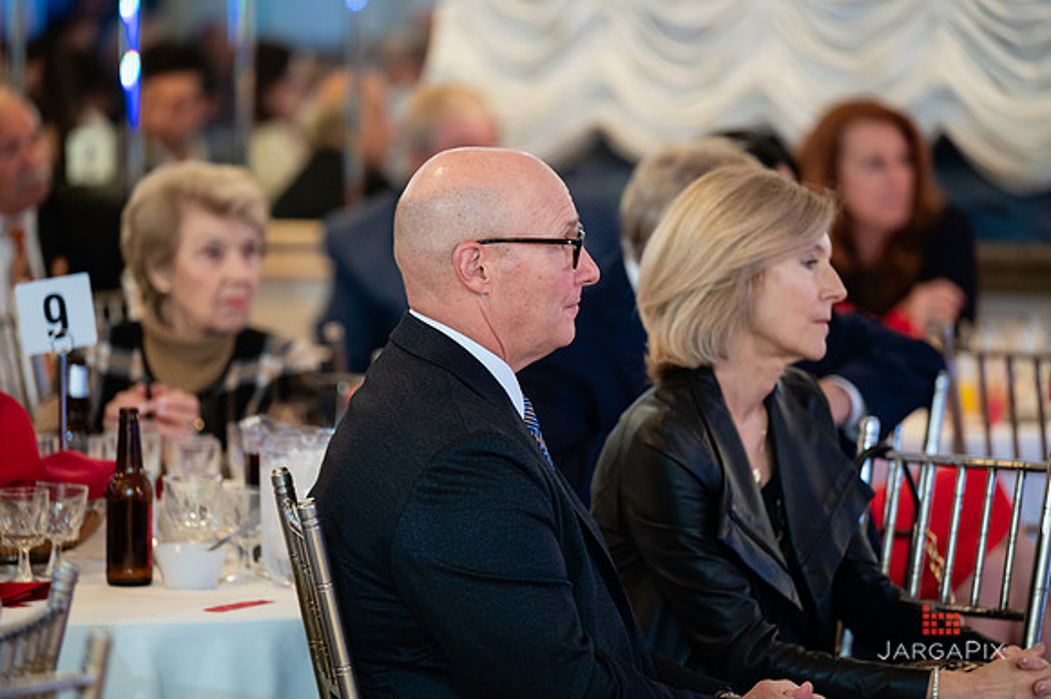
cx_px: 526
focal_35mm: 202
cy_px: 350
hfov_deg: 10.2
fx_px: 5892
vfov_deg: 6.8
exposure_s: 1/125
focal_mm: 200
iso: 1250
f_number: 3.2
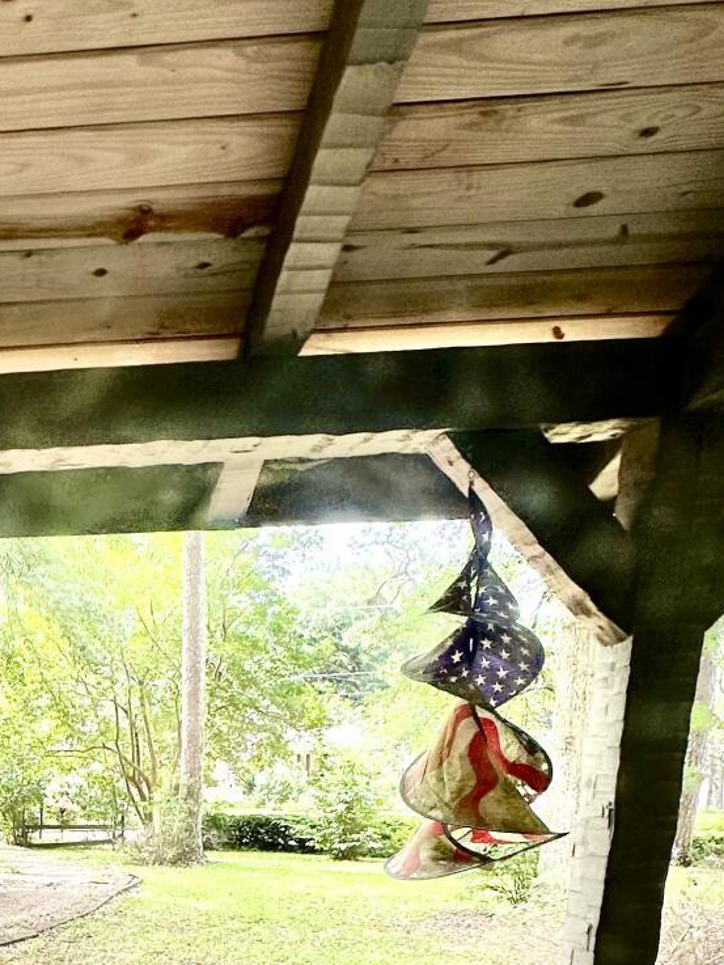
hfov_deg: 32.9
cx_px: -80
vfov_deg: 41.6
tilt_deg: -12.3
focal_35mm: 38
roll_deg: +1.9
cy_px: 992
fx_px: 1059
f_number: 2.2
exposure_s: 1/226
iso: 40
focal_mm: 2.22
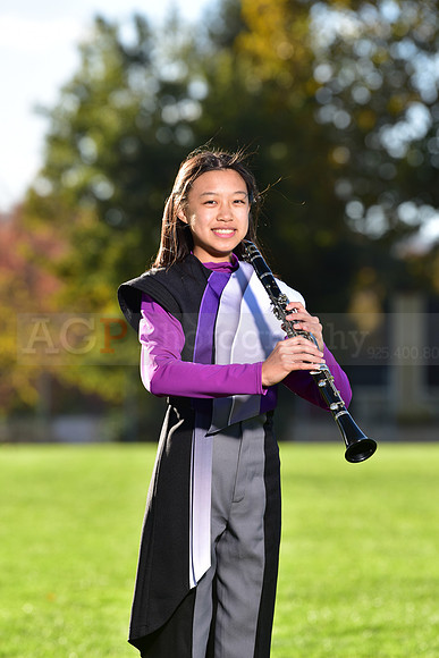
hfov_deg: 6.9
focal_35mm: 200
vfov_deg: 10.3
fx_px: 3656
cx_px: 220
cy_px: 329
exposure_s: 1/250
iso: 80
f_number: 5
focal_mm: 200
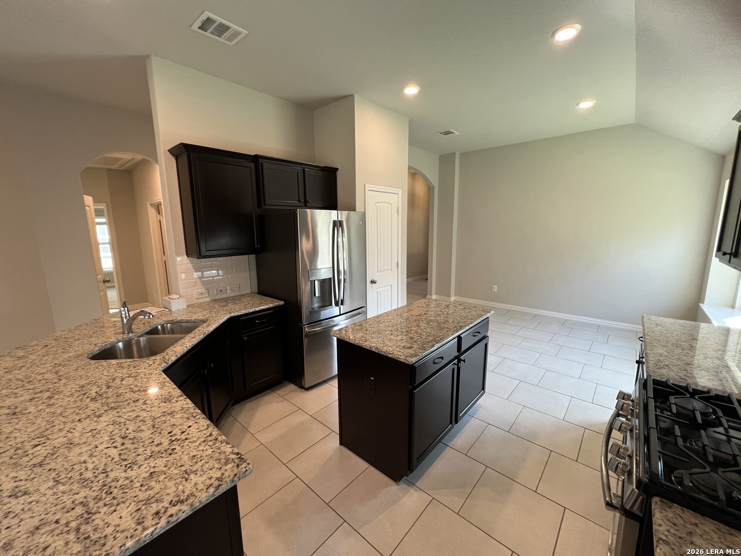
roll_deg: +0.7
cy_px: 278
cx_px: 370
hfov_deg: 106.2
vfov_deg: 89.9
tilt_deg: -9.9
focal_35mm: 13
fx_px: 278
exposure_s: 1/120
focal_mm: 1.57
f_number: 1.8
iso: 250
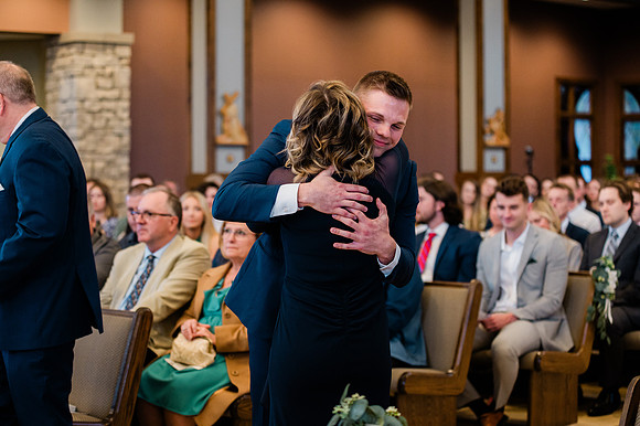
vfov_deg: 19.4
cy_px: 213
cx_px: 320
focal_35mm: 70
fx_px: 1244
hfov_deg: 28.9
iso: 1600
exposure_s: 1/250
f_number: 2.8
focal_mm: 70
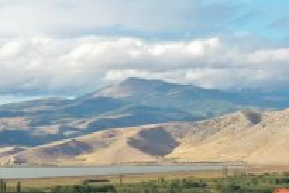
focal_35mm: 123
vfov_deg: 10.9
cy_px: 262
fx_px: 988
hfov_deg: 16.6
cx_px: 103
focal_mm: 10.26
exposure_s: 1/320
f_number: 5
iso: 100
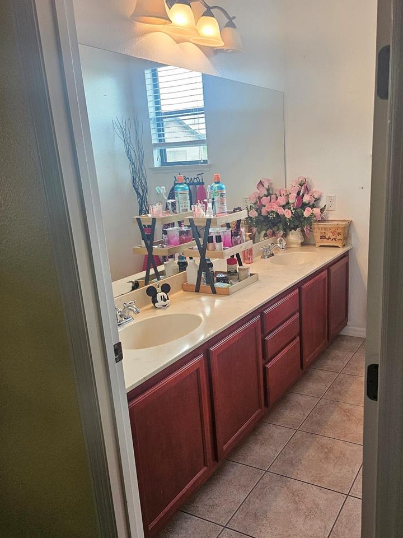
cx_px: 237
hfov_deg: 46.6
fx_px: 466
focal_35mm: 30
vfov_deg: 59.7
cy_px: 305
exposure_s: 1/120
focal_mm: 5
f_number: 1.8
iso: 250
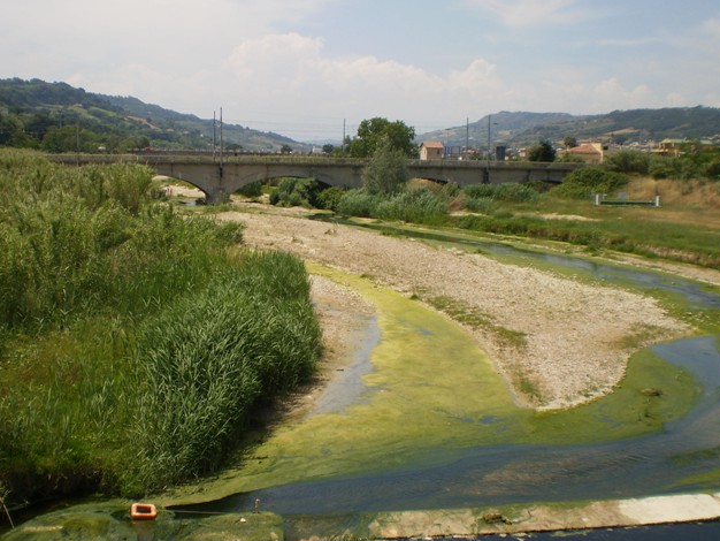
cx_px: 294
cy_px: 307
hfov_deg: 41.1
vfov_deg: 31.5
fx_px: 957
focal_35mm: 46
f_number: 4.6
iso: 64
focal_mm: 6.3
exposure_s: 1/1000
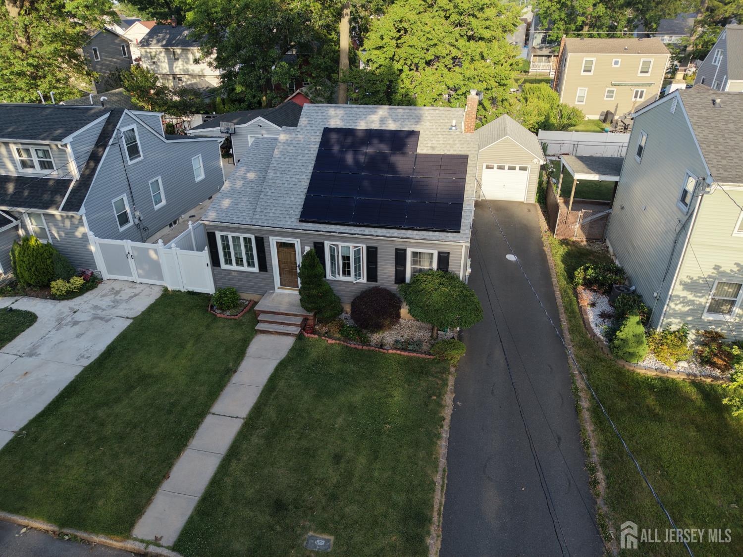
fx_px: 515
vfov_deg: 56.8
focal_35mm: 24
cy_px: 278
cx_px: 372
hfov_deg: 71.6
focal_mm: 8.67
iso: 100
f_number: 1.8
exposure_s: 1/500
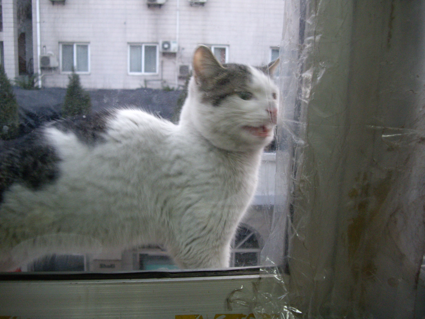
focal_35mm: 38
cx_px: 212
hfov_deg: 49.0
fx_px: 467
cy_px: 160
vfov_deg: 37.7
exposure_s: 1/60
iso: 400
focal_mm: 7.9
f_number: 2.8
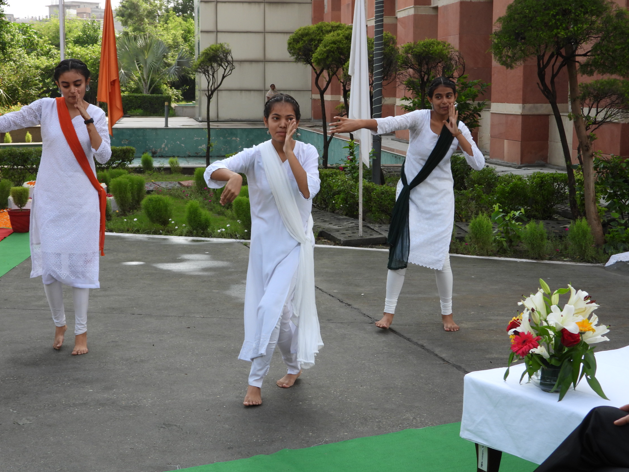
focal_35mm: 61
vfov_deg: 24.0
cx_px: 313
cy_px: 236
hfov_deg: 31.7
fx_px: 1108
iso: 100
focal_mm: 10.7
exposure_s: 1/400
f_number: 3.5
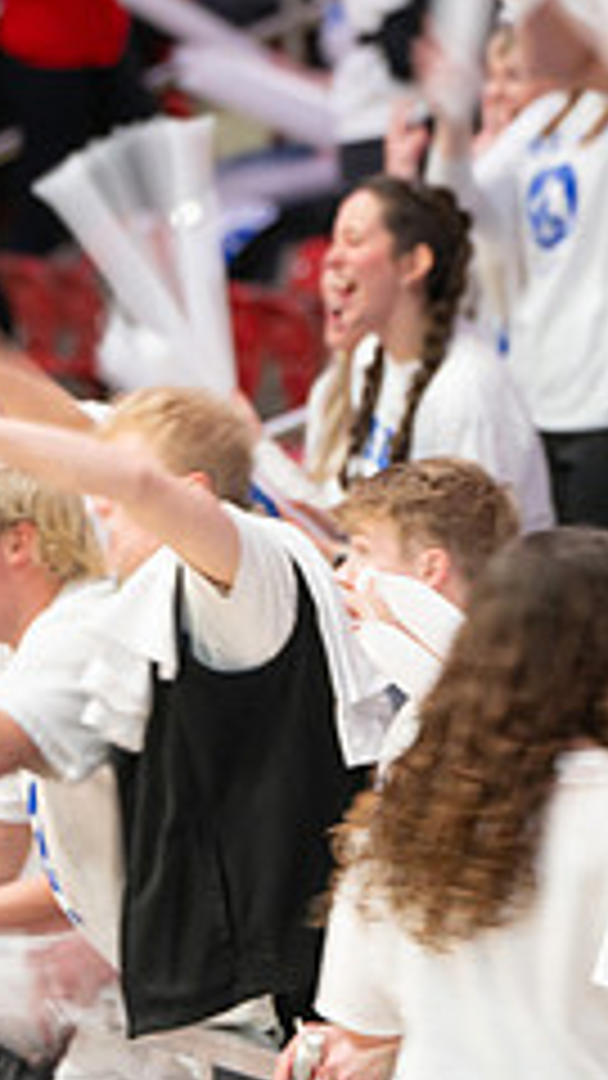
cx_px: 516
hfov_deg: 2.3
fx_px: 15190
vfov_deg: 4.1
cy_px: 487
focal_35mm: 530
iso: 400
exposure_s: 1/20
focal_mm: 180
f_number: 2.8
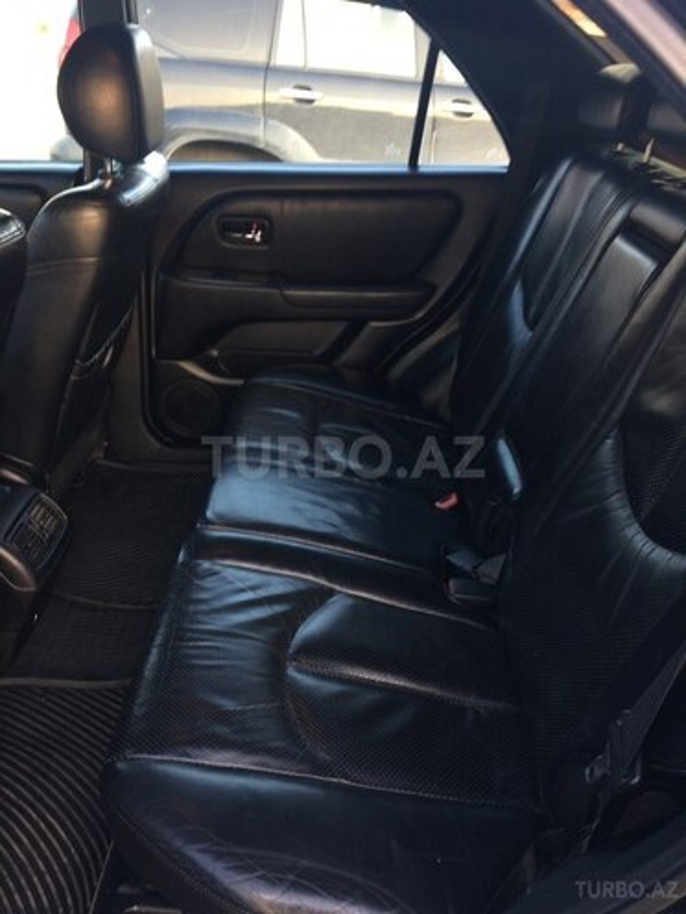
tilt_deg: -27.3
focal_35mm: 29
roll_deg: -1.3
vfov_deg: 61.7
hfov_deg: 48.2
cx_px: 343
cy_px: 457
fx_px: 766
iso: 50
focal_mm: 4.15
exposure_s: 1/33
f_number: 2.2
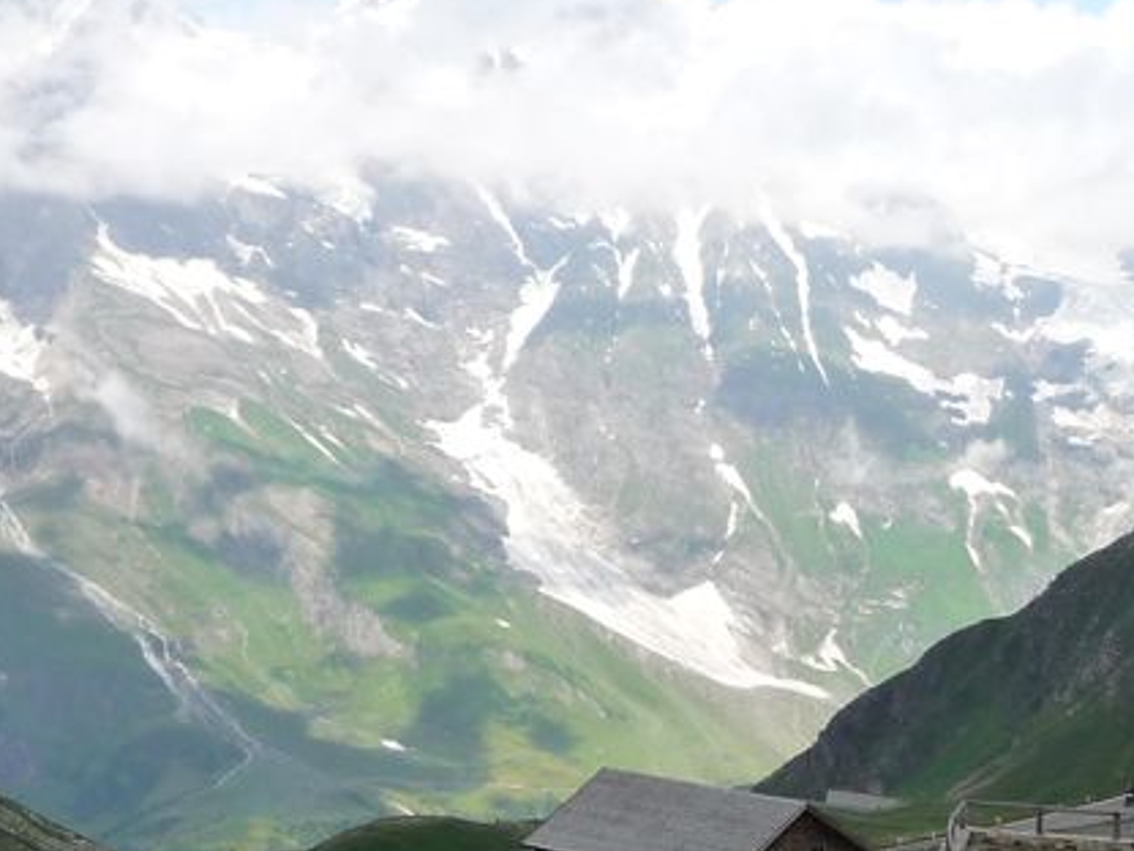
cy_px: 764
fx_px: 2522
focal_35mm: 77
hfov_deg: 24.9
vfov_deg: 18.8
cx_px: 913
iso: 160
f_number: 3.3
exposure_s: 1/640
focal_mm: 4.7
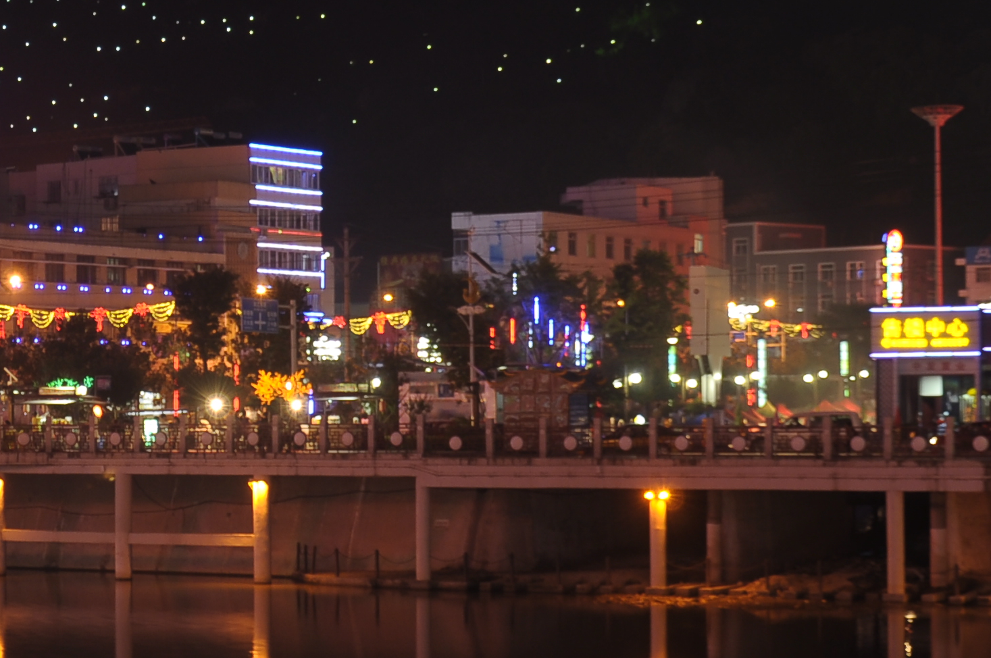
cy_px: 371
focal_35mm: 114
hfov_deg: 17.6
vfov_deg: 12.0
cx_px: 51
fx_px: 3134
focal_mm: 26
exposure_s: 2
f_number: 4
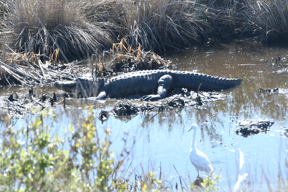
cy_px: 82
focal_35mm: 142
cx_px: 151
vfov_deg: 9.7
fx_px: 1136
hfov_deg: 14.5
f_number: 9
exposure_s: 1/100
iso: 160
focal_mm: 82
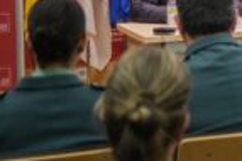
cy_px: -71
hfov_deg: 13.0
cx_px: 398
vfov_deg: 9.1
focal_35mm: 147
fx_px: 987
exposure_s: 1/160
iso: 640
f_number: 1.6
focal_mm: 23
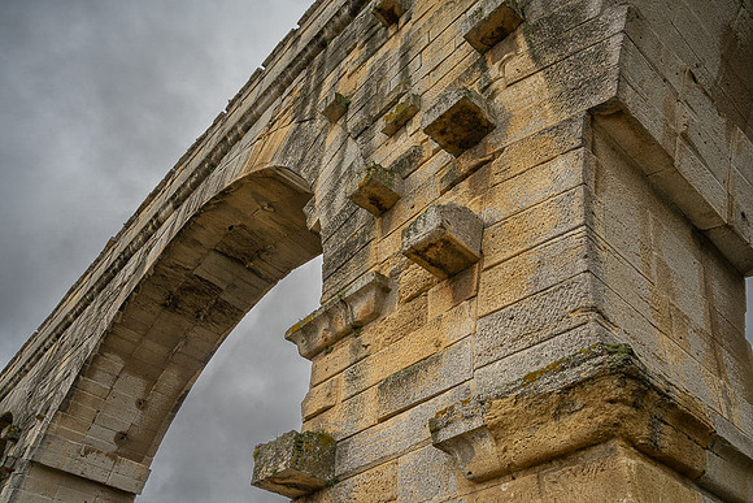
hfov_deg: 65.5
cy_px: 252
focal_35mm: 28
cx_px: 376
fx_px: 586
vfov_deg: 46.4
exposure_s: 1/250
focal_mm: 28
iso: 800
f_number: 9
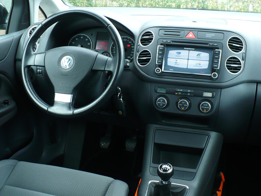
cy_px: 98
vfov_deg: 33.6
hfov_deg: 43.9
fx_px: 324
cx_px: 130
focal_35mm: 43
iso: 100
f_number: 2.8
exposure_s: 1/30
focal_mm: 6.1
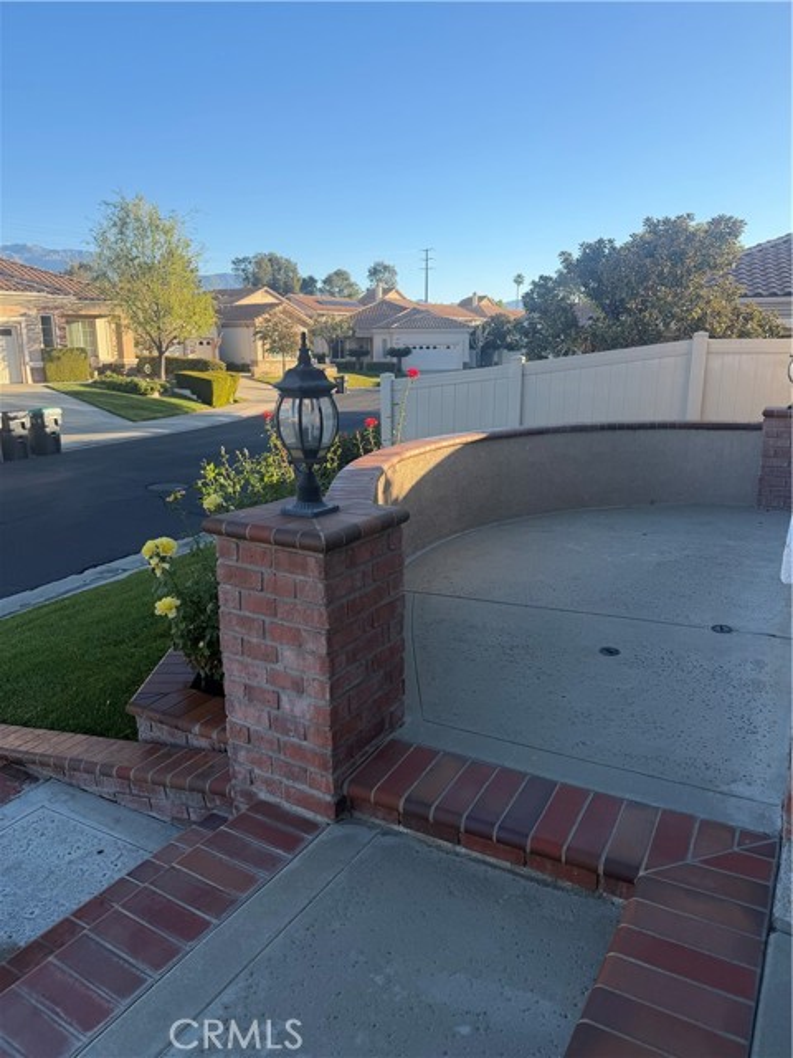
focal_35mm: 24
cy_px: 529
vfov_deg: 71.6
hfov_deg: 56.8
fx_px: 733
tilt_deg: -14.0
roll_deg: +0.1
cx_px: 396
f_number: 1.78
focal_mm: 6.76
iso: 80
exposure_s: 1/1385
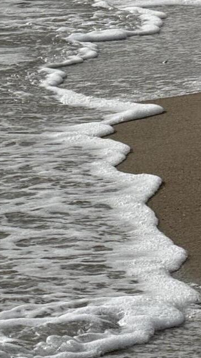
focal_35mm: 407
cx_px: 91
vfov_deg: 5.3
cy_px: -182
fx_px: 3857
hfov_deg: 3.0
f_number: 2.8
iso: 50
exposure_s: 1/3344
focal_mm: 15.66
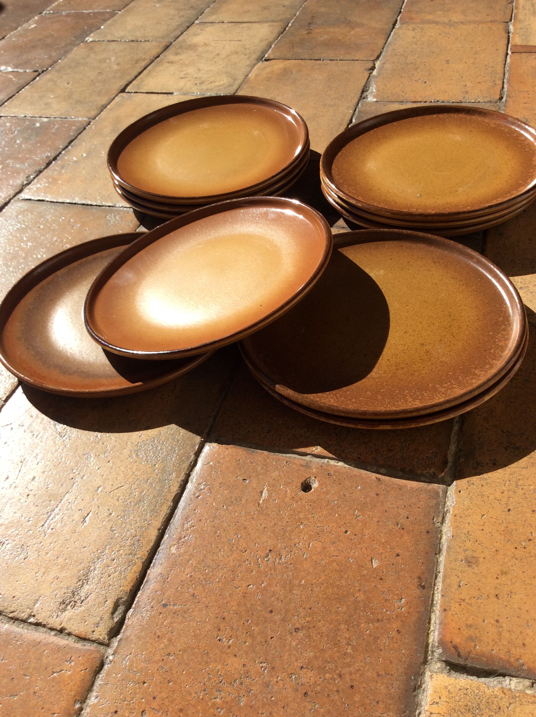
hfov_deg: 44.1
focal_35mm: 32
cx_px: 268
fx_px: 662
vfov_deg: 56.9
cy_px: 358
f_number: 2.4
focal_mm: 3.3
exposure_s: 1/1362
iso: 32
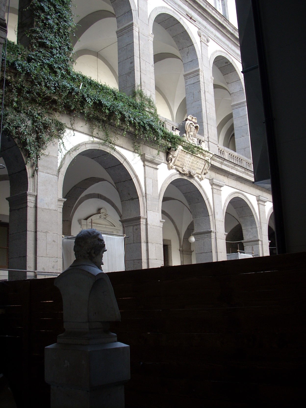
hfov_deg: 38.7
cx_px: 153
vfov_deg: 50.1
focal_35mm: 37
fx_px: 436
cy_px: 204
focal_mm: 6.2
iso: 64
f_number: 2.8
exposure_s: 1/48.3
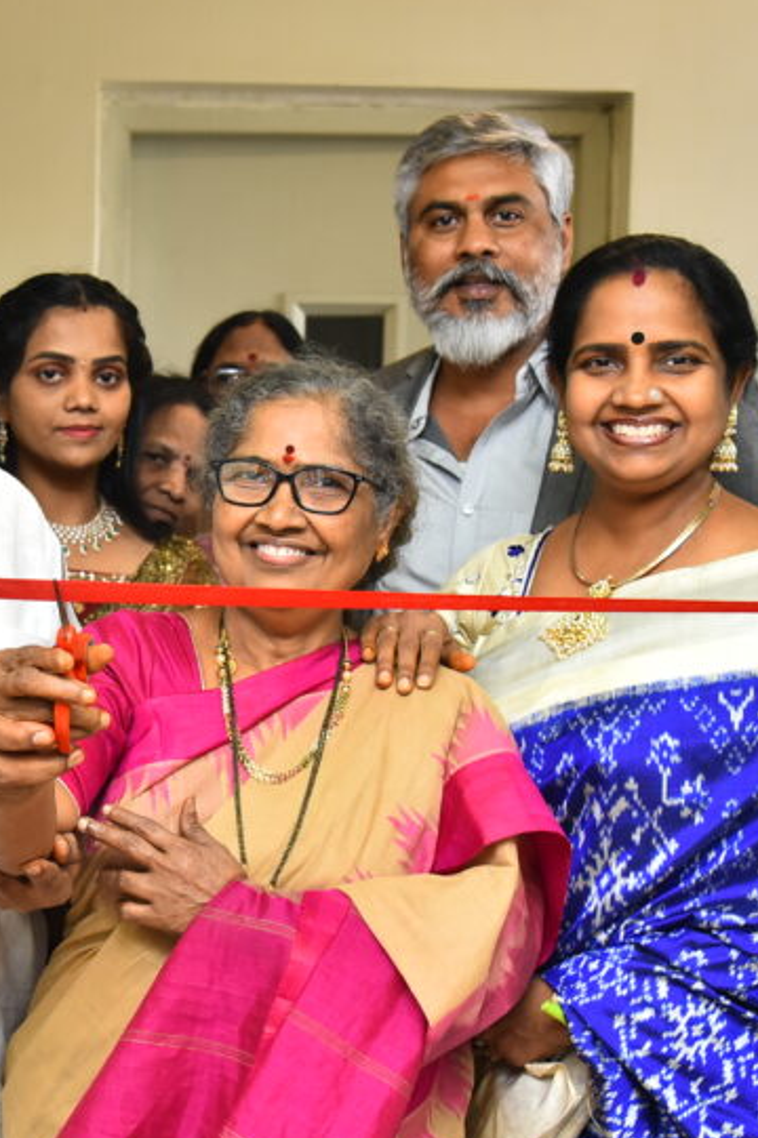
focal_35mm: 72
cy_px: 607
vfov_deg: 28.1
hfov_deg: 18.5
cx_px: 53
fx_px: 2277
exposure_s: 1/125
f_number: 4.5
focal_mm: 38
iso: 1600
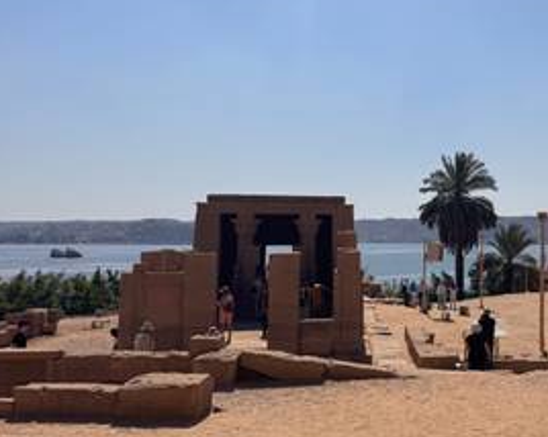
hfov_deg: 40.8
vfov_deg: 35.6
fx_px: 681
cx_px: 485
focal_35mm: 42
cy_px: 216
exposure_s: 1/12346
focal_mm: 6.76
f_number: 1.78
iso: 64
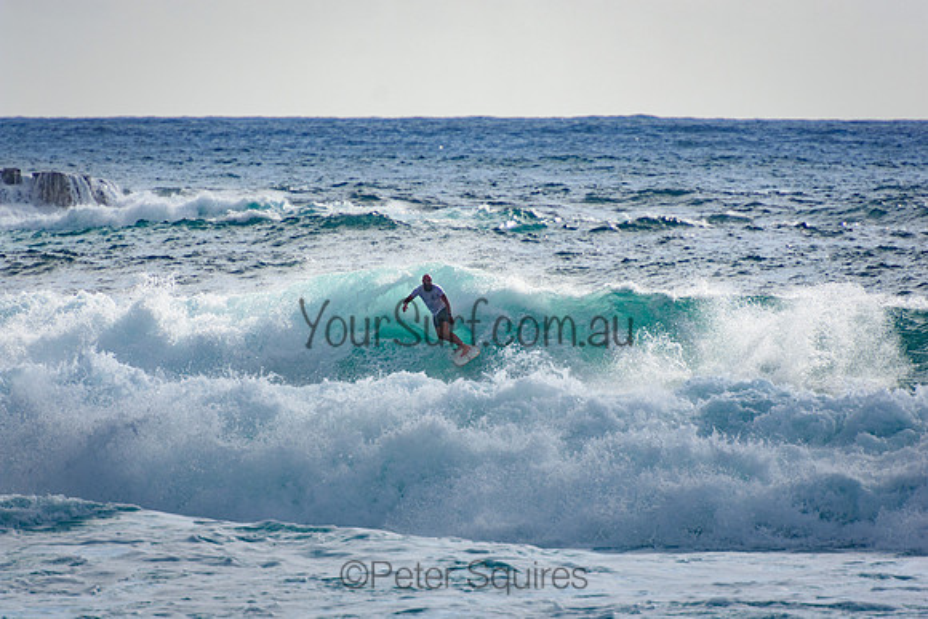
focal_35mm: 600
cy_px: 310
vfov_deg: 2.3
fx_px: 15470
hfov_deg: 3.4
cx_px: 464
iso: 250
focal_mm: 400
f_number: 5.6
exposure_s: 1/2000
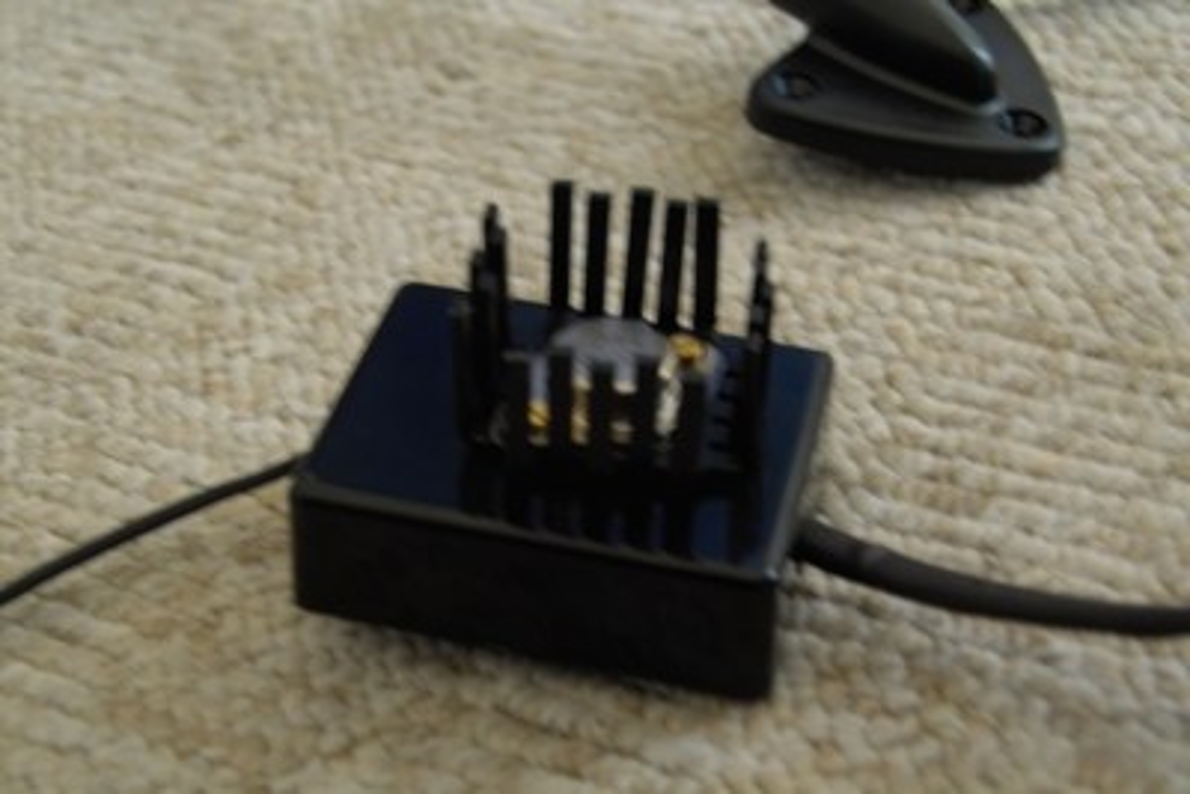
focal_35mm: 68
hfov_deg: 29.6
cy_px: 397
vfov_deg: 20.0
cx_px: 595
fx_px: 2248
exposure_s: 1/3.33
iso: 100
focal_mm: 40
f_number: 5.6
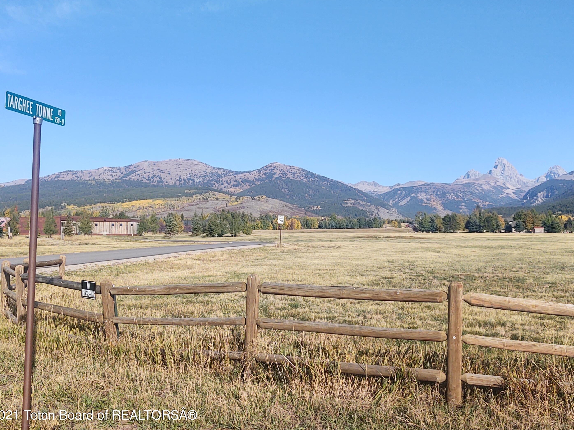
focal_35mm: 29
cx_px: 289
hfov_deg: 61.7
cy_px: 205
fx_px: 481
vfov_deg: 48.2
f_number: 1.7
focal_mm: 4.75
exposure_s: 1/4080
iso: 100
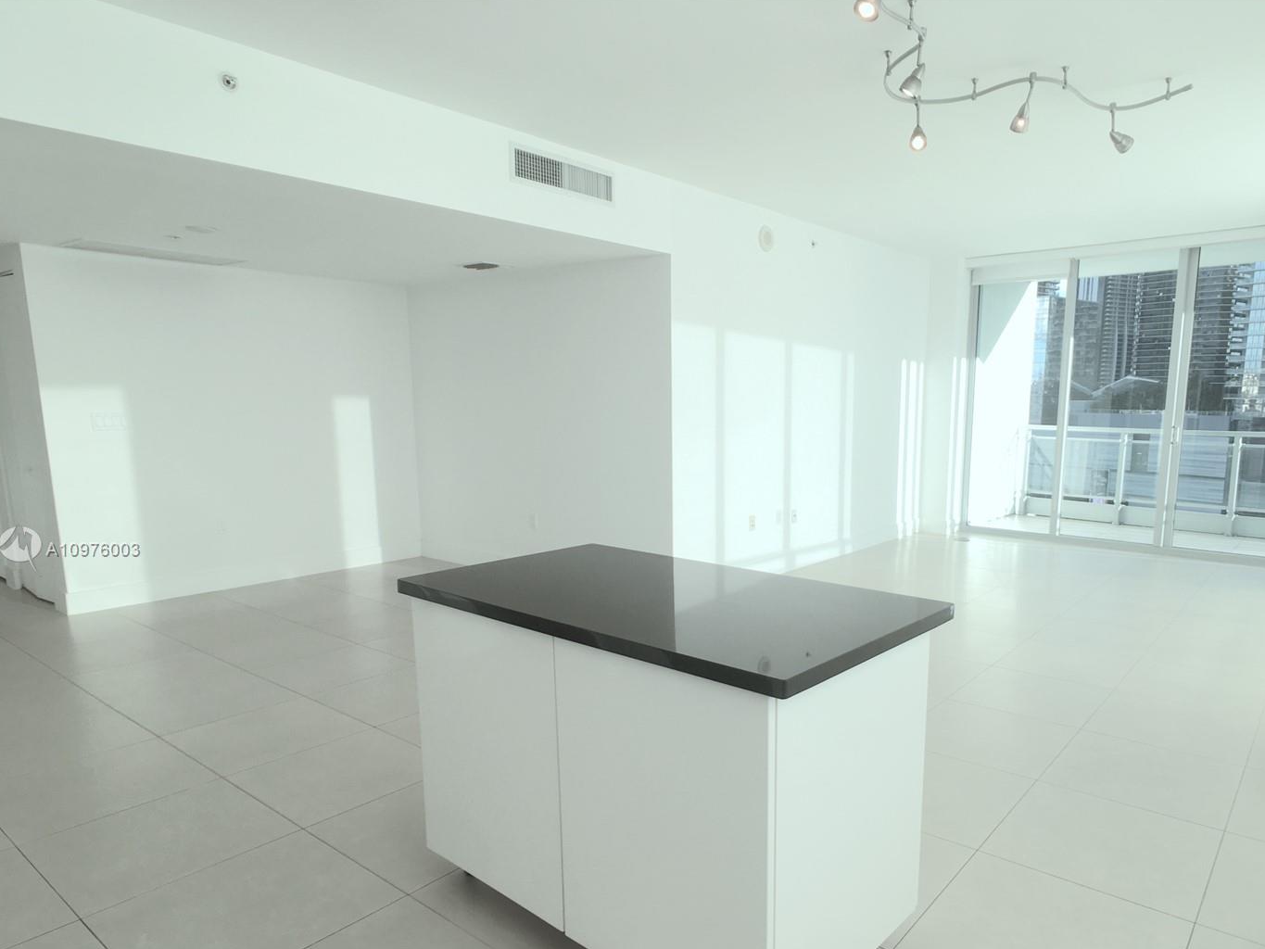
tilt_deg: -9.9
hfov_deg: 53.7
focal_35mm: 34
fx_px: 1243
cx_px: 734
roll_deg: -0.6
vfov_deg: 41.7
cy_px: 550
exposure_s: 1/221
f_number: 2.2
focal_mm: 4.15
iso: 25
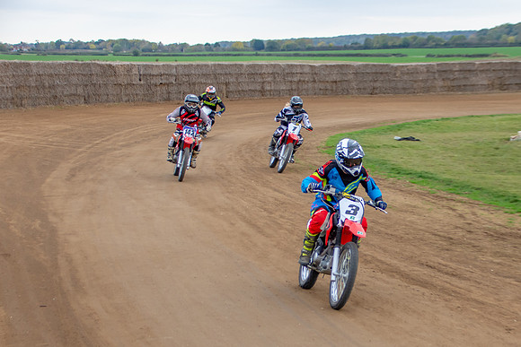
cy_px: 214
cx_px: 345
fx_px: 1575
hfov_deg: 18.7
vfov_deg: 12.6
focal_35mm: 109
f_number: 5
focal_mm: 50
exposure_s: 1/320
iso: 400
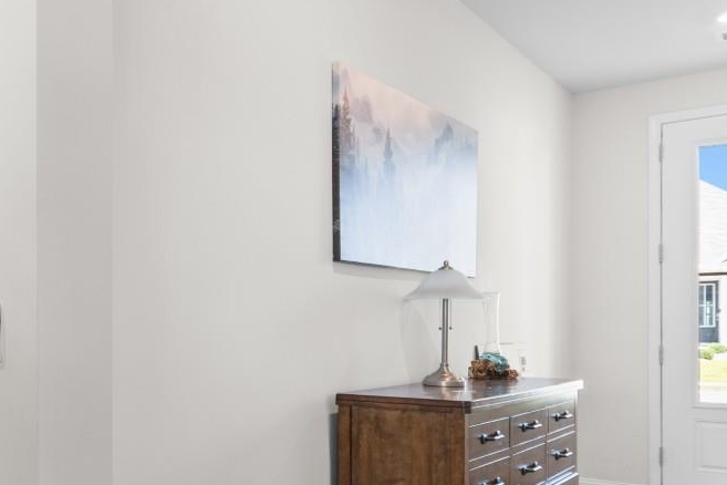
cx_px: 77
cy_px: 310
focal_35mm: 37
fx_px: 747
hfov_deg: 46.9
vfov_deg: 35.7
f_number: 4.5
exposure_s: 1/3
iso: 100
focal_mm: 10
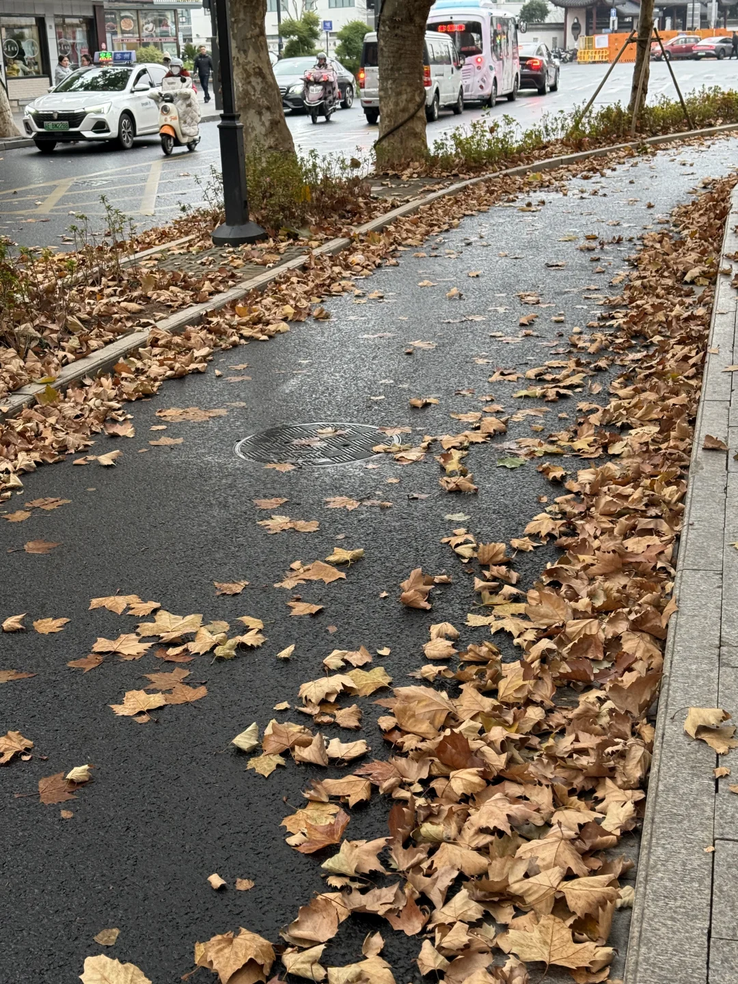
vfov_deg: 39.7
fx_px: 1364
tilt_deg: -17.2
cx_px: 369
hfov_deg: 30.3
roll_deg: +2.4
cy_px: 492
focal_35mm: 48
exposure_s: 1/80
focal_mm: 6.76
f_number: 1.78
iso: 100
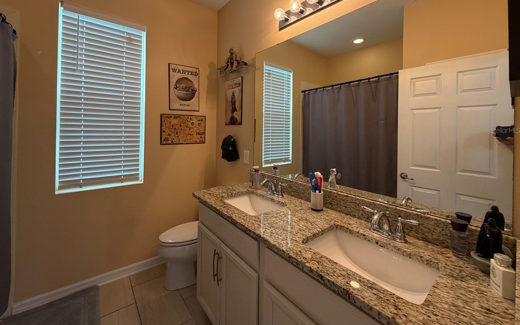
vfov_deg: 74.0
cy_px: 130
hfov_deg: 101.5
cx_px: 259
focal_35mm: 15
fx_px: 213
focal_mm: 2.22
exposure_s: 1/60
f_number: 2.2
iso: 250
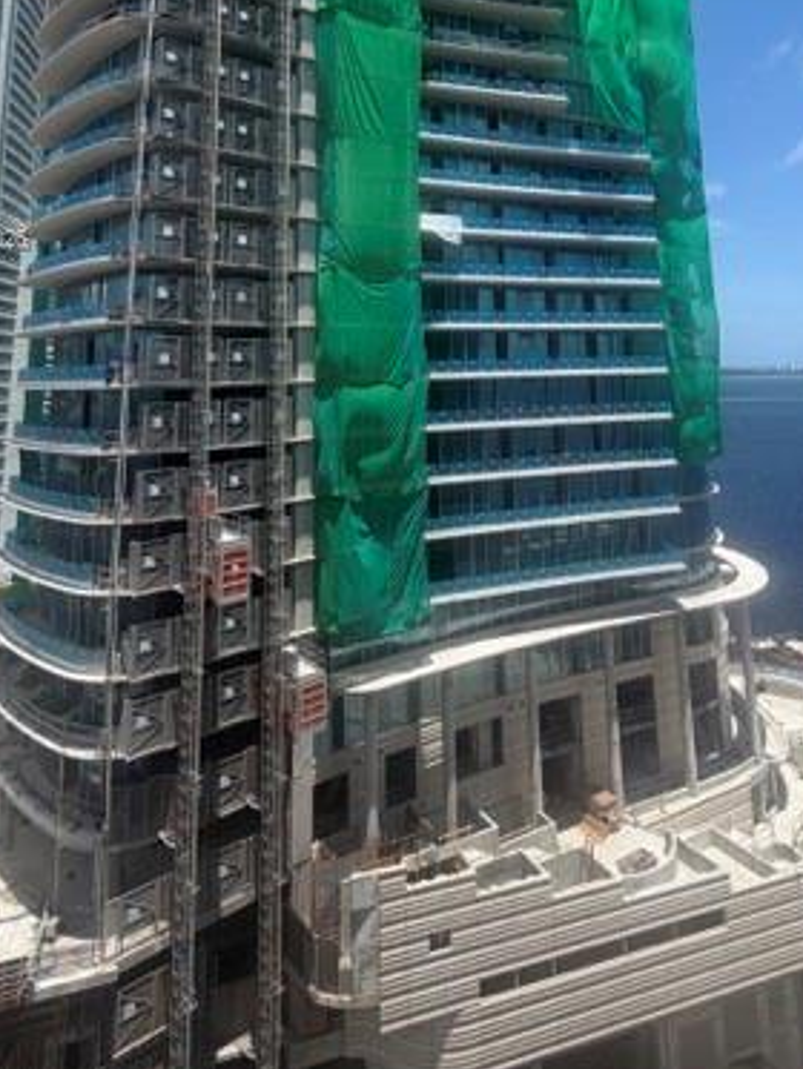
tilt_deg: +10.3
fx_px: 742
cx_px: 430
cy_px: 241
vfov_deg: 66.2
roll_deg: +1.4
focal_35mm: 24
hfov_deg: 56.8
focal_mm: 2.22
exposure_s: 1/770
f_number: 2.2
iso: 25
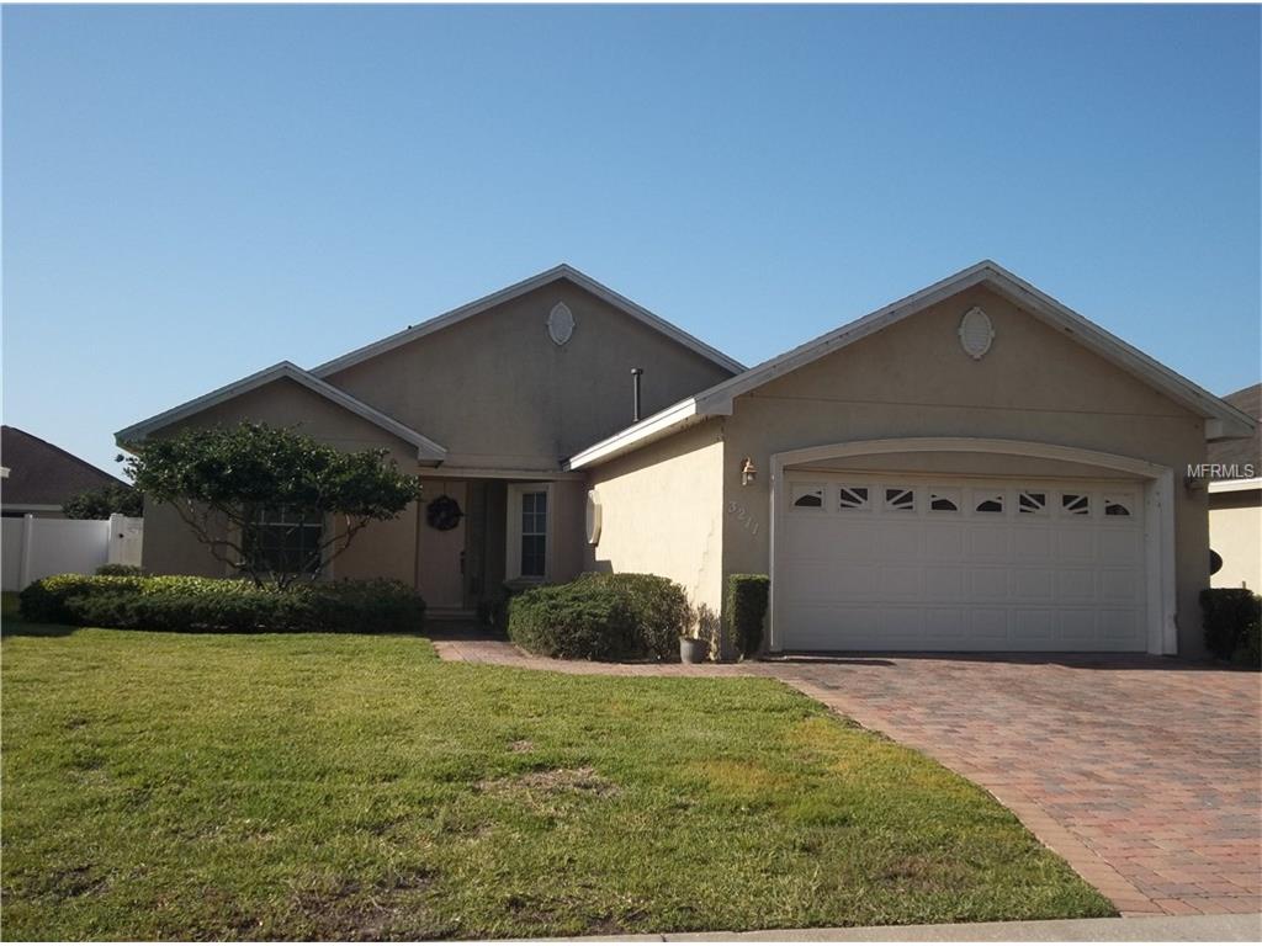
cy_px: 473
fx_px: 1349
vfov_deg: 38.7
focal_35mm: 37
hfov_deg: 50.1
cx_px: 631
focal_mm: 6.6
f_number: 10.1
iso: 80
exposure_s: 1/160
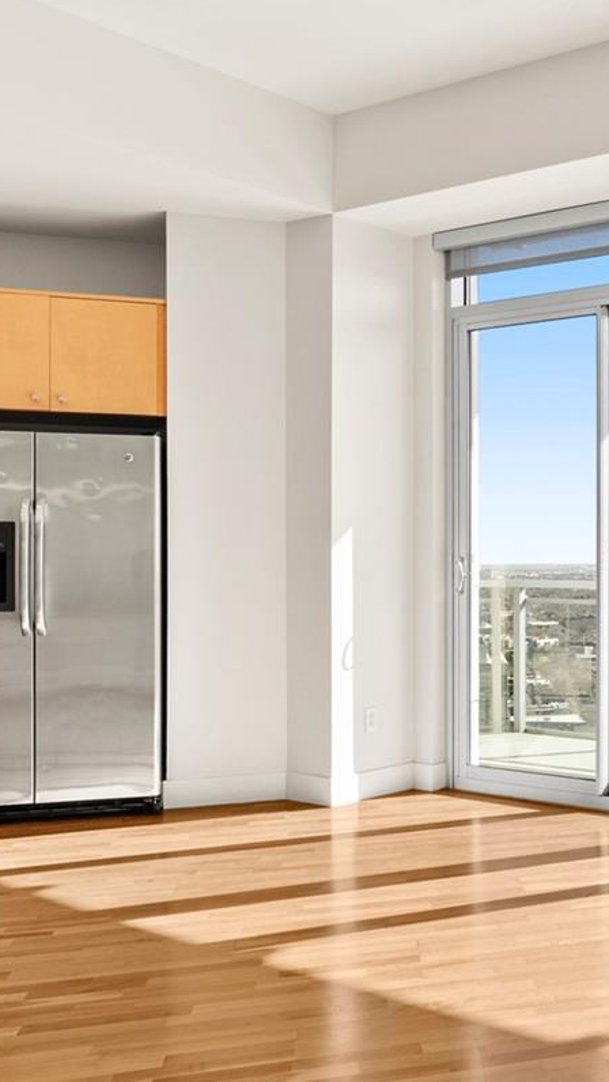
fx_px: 1148
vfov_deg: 50.5
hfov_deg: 26.2
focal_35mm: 40
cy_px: 568
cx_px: 744
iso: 640
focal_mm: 19
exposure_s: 1/40
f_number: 11
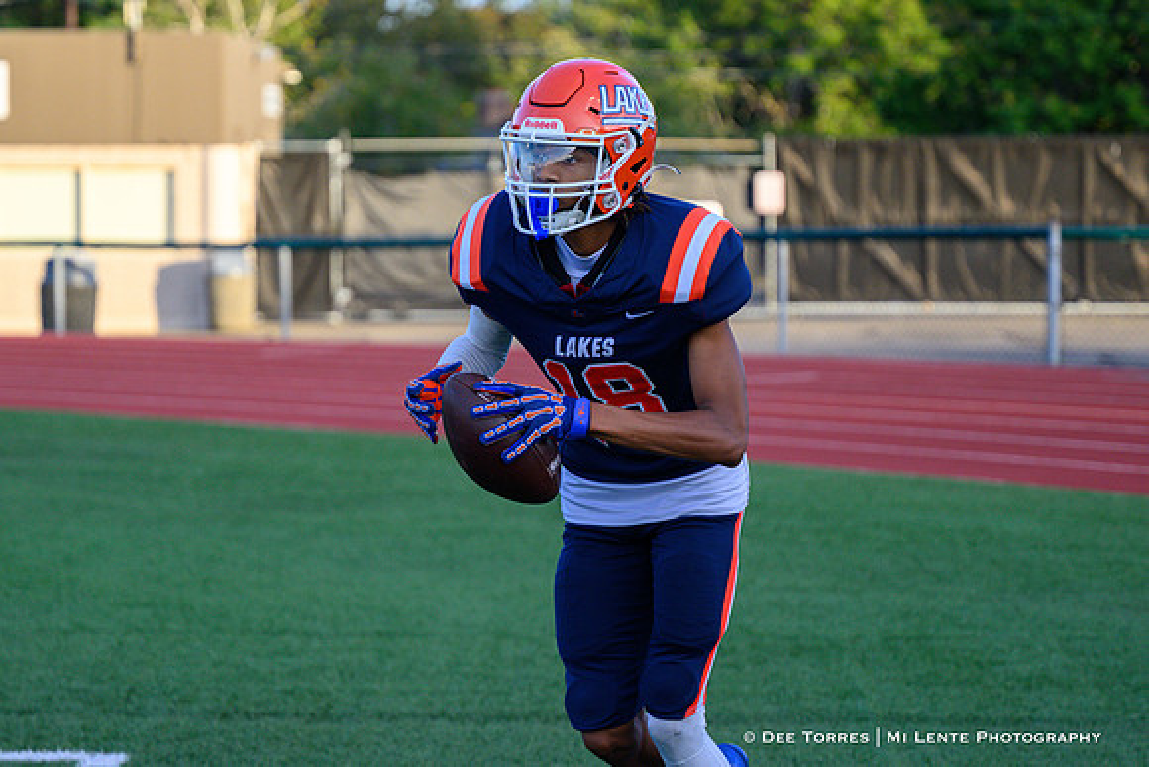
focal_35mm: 122
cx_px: 590
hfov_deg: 16.7
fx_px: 3907
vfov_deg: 11.2
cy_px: 345
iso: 1250
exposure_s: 1/2000
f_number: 4
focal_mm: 110
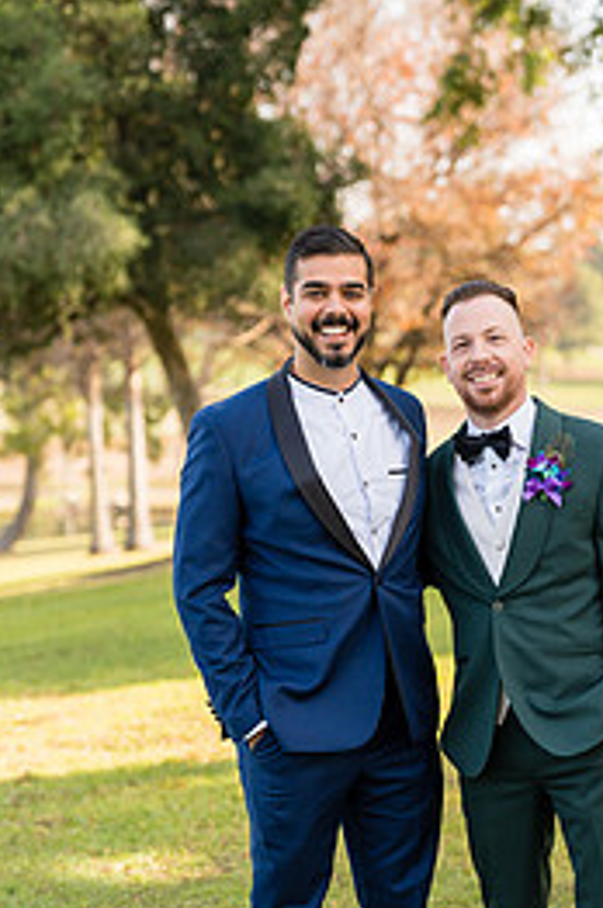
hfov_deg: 15.8
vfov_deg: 23.6
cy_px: 572
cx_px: 385
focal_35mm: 86
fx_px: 2166
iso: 320
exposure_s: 1/2000
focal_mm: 50
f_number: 2
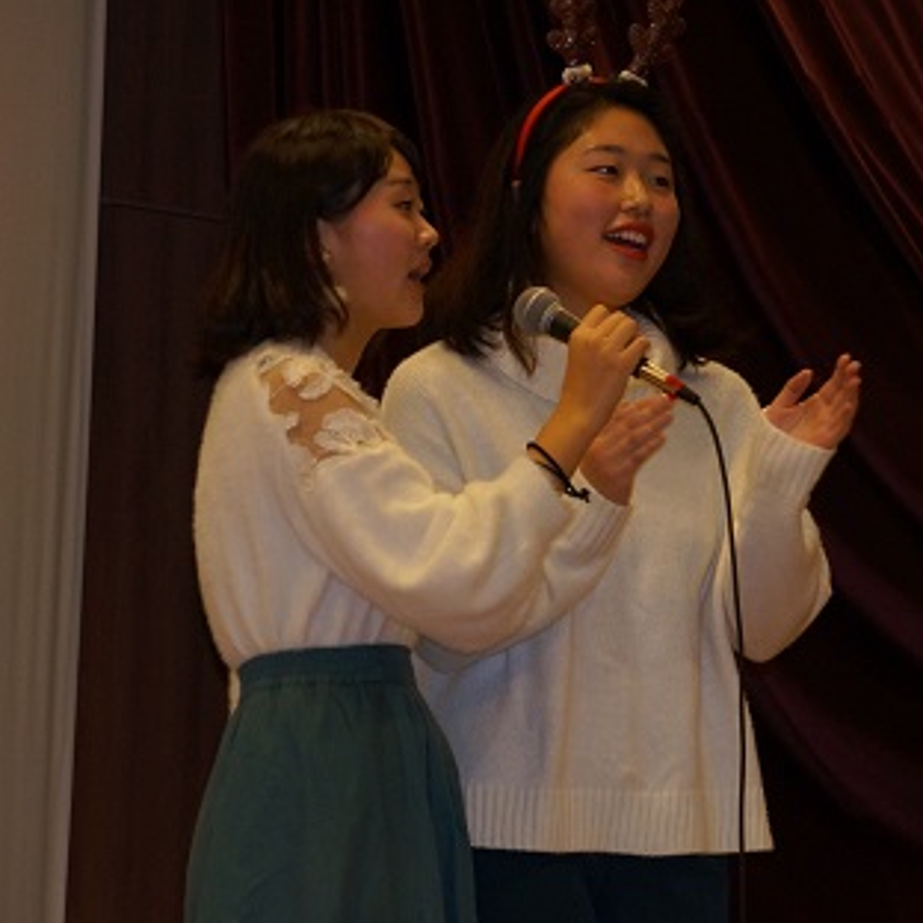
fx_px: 7893
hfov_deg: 6.7
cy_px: 463
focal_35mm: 262
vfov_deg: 6.7
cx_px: 469
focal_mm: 135
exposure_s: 1/125
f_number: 5.6
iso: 1000
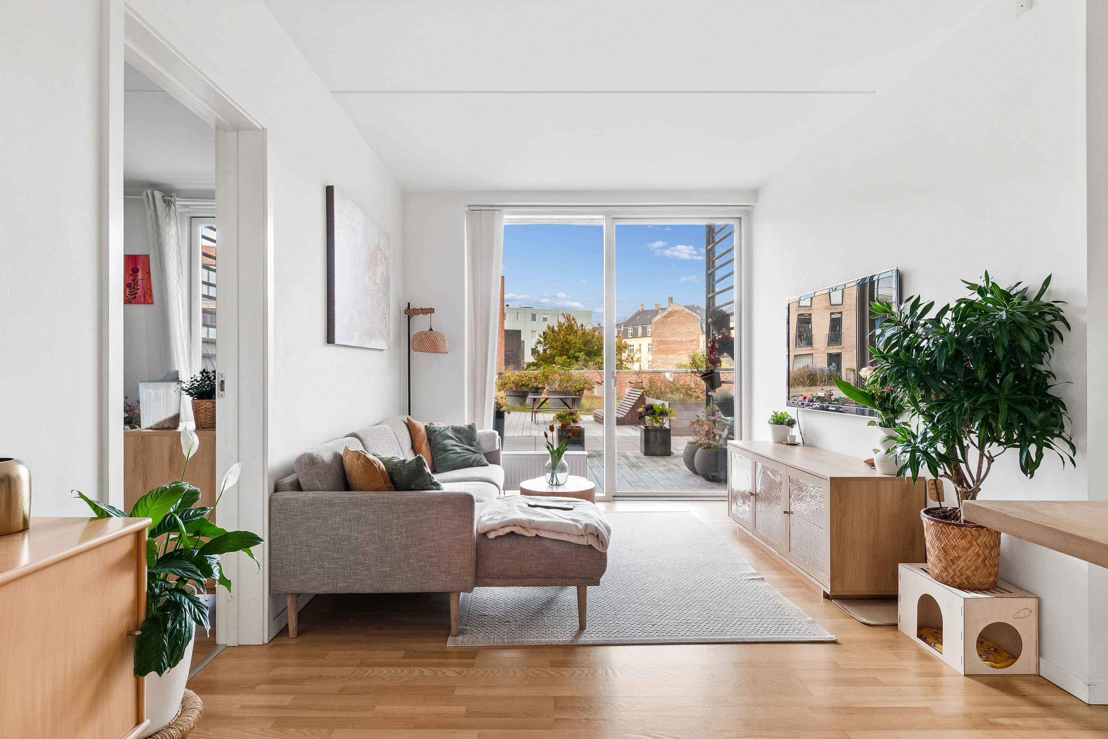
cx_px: 554
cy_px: 370
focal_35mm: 18
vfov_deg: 67.4
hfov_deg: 90.0
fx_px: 554
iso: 200
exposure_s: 1/2.5
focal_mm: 12
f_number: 10
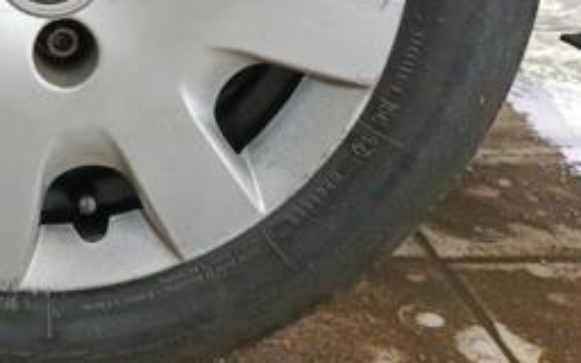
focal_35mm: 69
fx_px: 1093
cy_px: -154
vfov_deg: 17.3
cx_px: -7
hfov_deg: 27.9
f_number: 1.8
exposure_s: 1/30
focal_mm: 4.81
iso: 1642
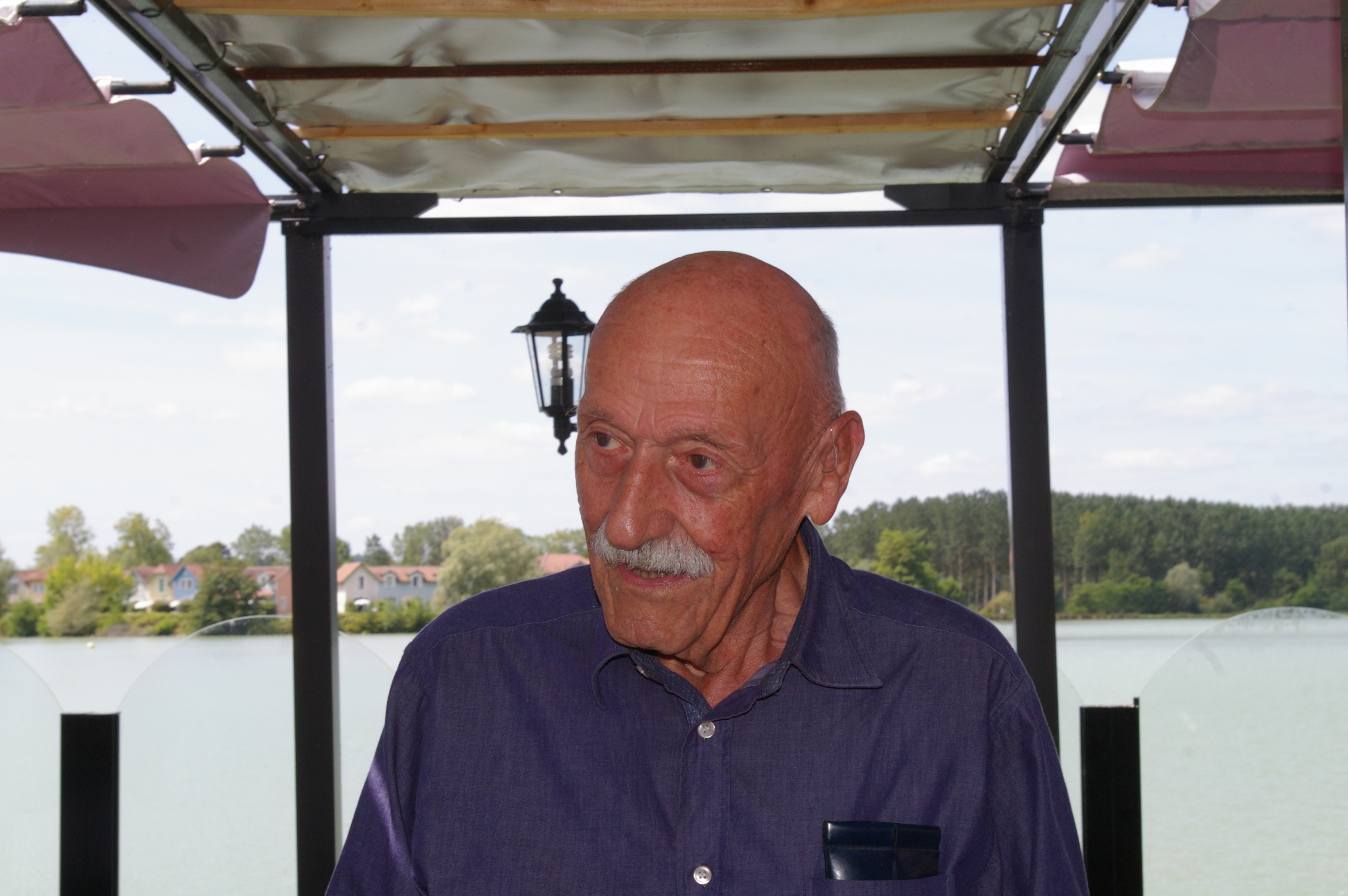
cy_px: 448
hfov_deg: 33.4
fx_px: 2245
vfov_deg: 22.6
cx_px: 674
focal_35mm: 60
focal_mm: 40
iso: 400
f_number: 13
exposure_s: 1/180
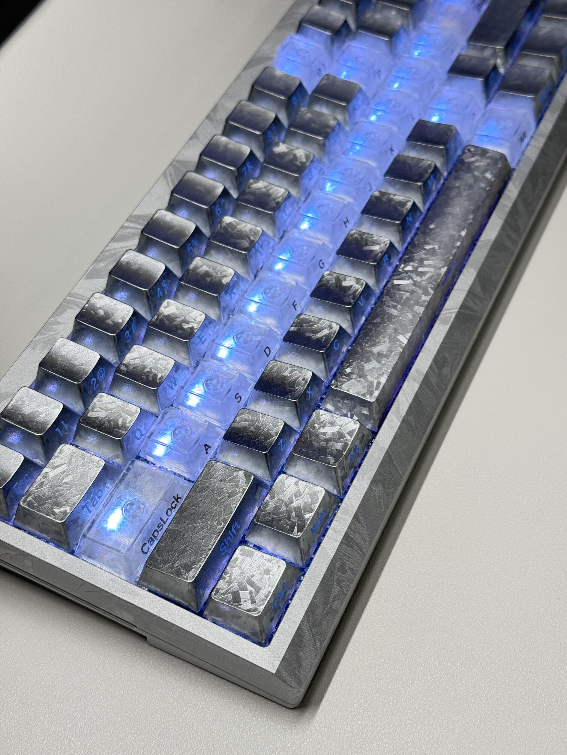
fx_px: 1048
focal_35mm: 48
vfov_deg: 39.7
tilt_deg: -52.3
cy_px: 378
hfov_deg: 30.3
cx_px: 284
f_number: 1.78
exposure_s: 1/187
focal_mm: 6.76
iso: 64
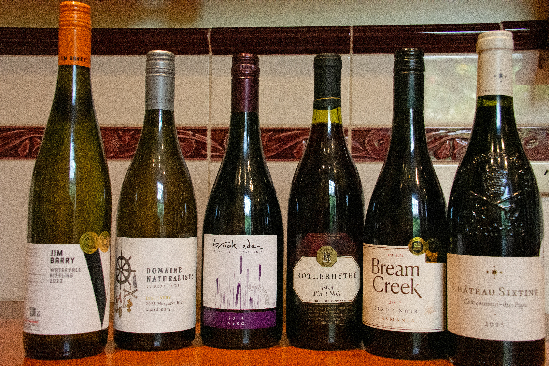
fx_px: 686
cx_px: 274
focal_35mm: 45
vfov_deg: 29.9
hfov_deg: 43.6
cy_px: 183
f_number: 7.1
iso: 8000
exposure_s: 1/200
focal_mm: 30
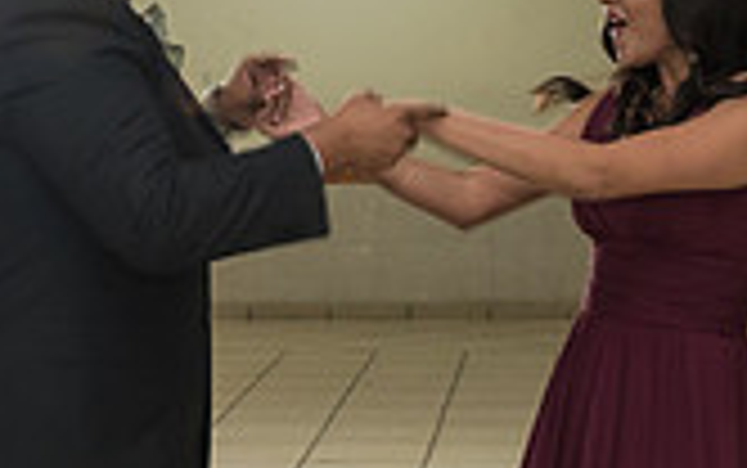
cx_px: 508
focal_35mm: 114
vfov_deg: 11.5
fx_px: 2322
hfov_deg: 18.2
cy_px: 376
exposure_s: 1/100
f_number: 4
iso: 1600
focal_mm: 32
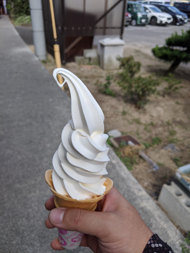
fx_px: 198
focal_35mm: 27
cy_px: 126
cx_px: 95
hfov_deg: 51.4
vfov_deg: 65.3
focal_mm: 4.44
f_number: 1.8
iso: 62
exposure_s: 1/2611
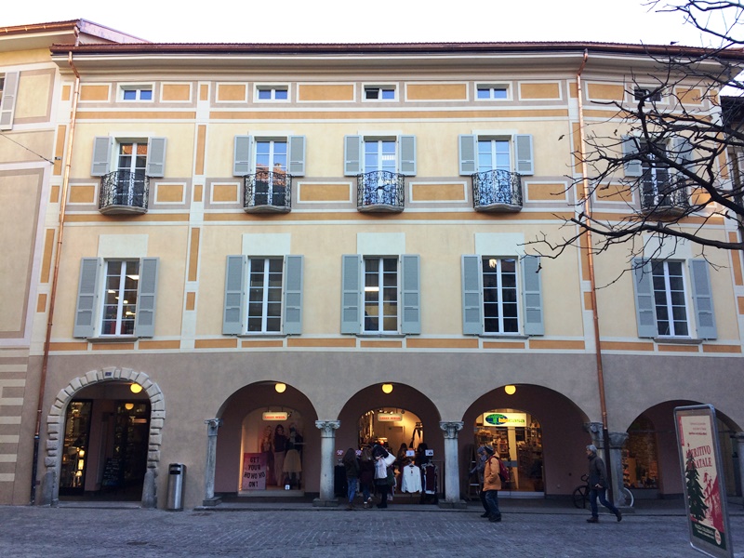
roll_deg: +0.3
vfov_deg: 48.2
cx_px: 372
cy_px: 279
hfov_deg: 61.7
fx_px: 623
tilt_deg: +11.5
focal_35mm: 29
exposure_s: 1/100
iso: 32
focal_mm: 4.15
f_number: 2.2
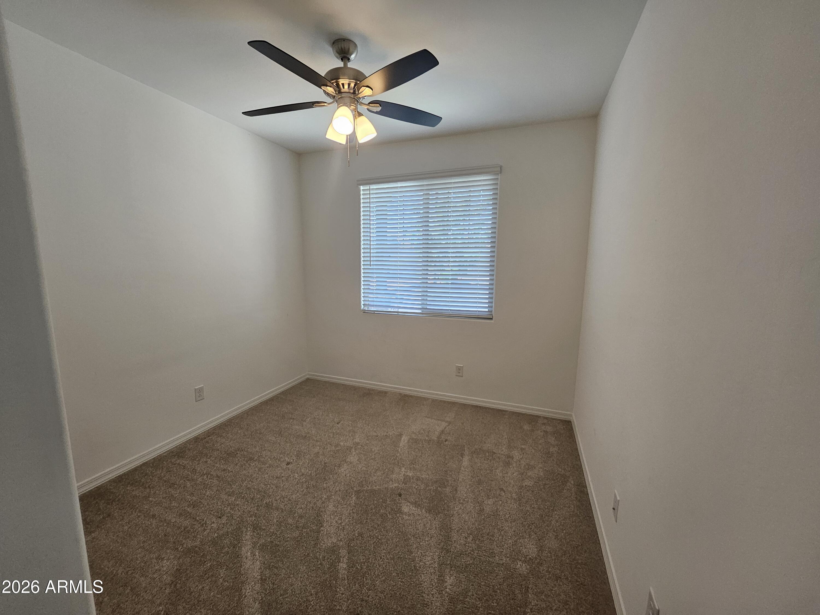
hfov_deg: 106.2
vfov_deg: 89.9
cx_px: 410
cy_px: 308
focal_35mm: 13
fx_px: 308
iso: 64
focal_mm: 1.7
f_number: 2.2
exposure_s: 1/60
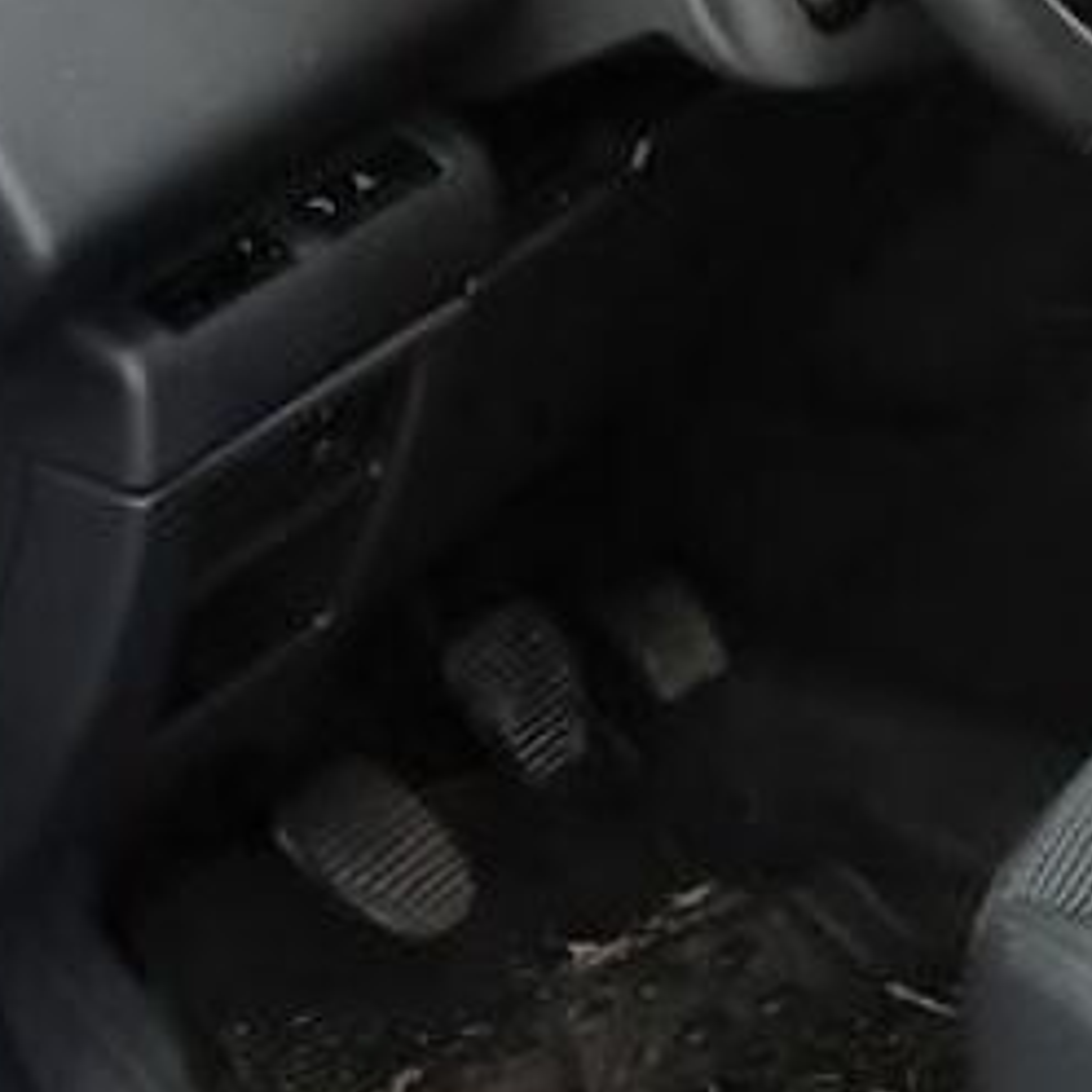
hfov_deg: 15.0
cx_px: 1079
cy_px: -46
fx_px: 4069
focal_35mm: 114
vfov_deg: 15.0
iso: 4000
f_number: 1.75
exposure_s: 1/233
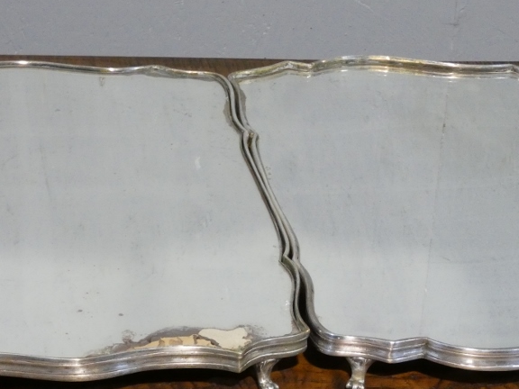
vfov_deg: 9.2
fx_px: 2399
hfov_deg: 12.3
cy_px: 335
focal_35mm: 160
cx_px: 389
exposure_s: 1/80
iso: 800
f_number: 4.7
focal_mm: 16
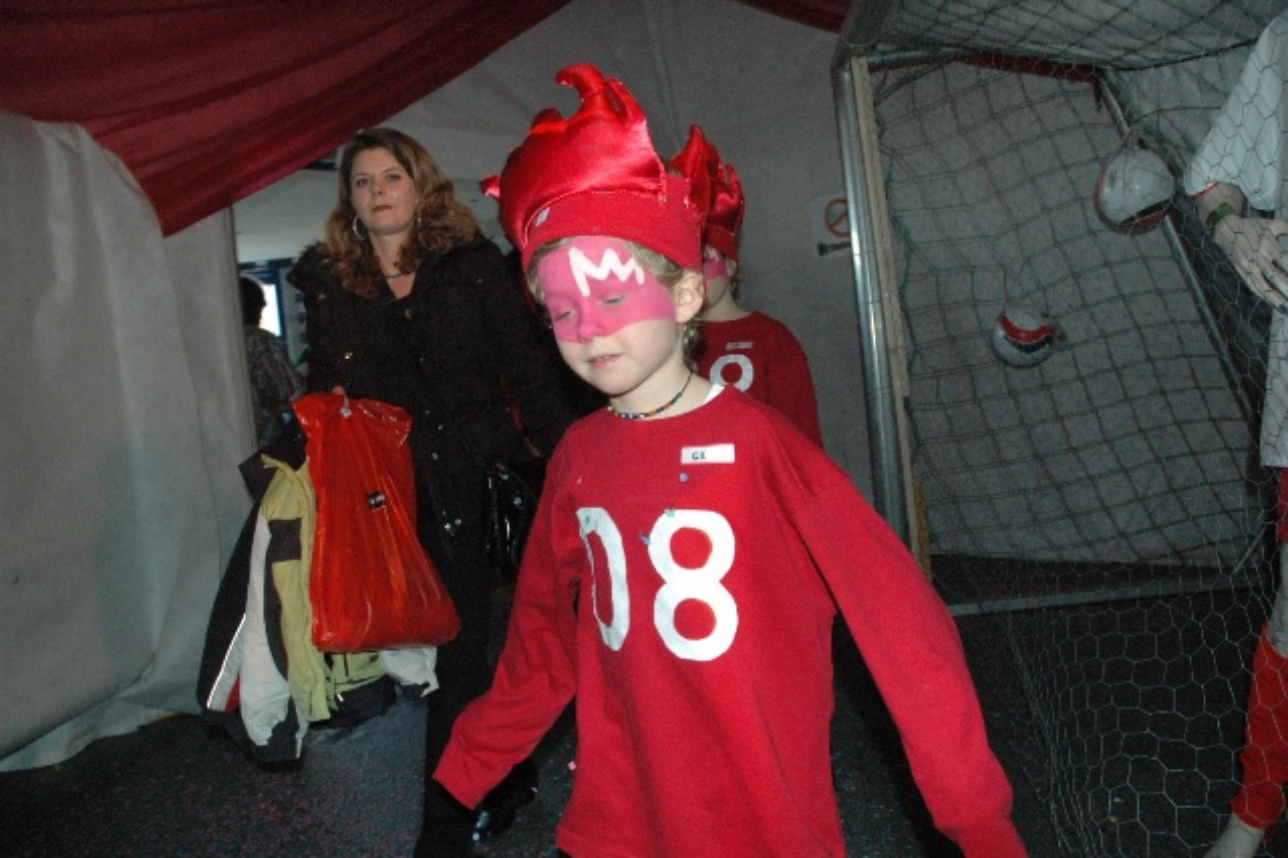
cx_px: 644
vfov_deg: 47.9
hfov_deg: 67.4
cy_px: 429
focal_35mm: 27
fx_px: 965
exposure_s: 1/60
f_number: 5
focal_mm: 18
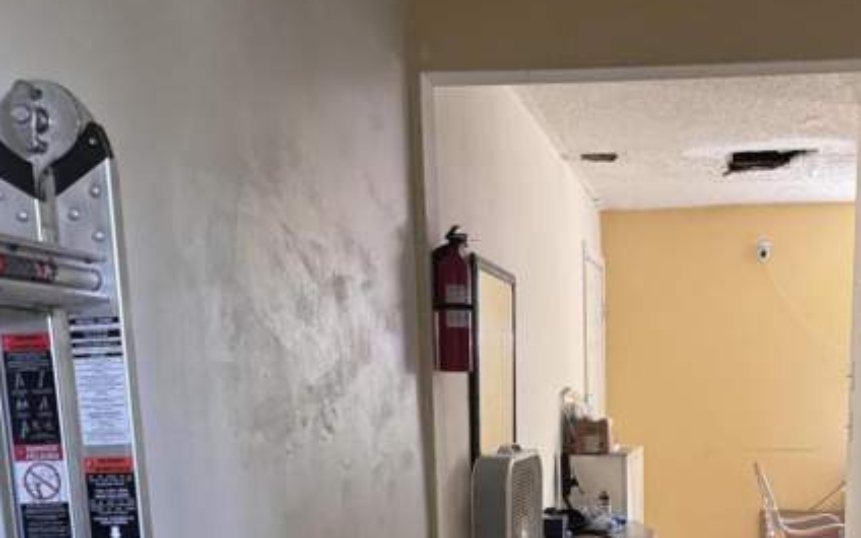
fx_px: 1126
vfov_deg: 25.4
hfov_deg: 41.0
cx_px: 611
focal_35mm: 48
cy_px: 548
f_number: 1.78
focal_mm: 6.76
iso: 400
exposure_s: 1/60
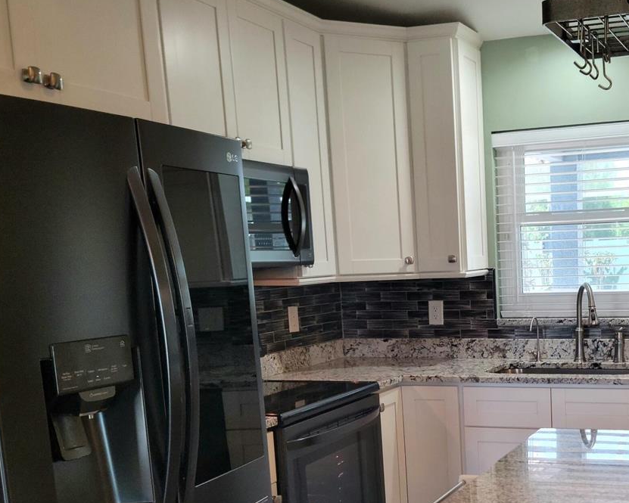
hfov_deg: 38.3
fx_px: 875
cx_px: 488
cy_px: 385
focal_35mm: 47
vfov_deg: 31.4
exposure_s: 1/60.2
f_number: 1.8
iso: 125
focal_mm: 7
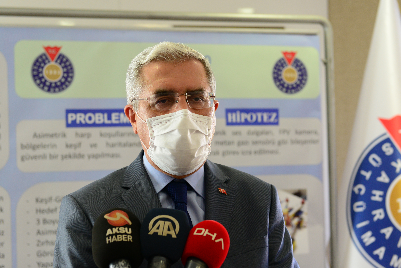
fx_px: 769
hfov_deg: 29.2
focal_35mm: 69
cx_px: 204
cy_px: 133
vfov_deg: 19.7
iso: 1250
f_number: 4
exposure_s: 1/100
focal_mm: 62
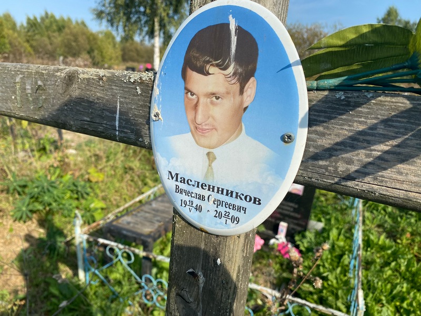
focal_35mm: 26
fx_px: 316
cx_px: 210
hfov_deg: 67.3
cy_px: 158
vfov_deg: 53.1
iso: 32
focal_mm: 4.25
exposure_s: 1/3300
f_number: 1.8
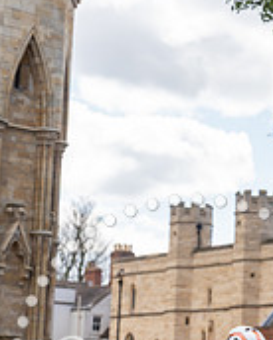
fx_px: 1633
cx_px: 231
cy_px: 212
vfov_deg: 11.9
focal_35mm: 162
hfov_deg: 9.5
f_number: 3.5
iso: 125
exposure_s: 1/800
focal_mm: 66
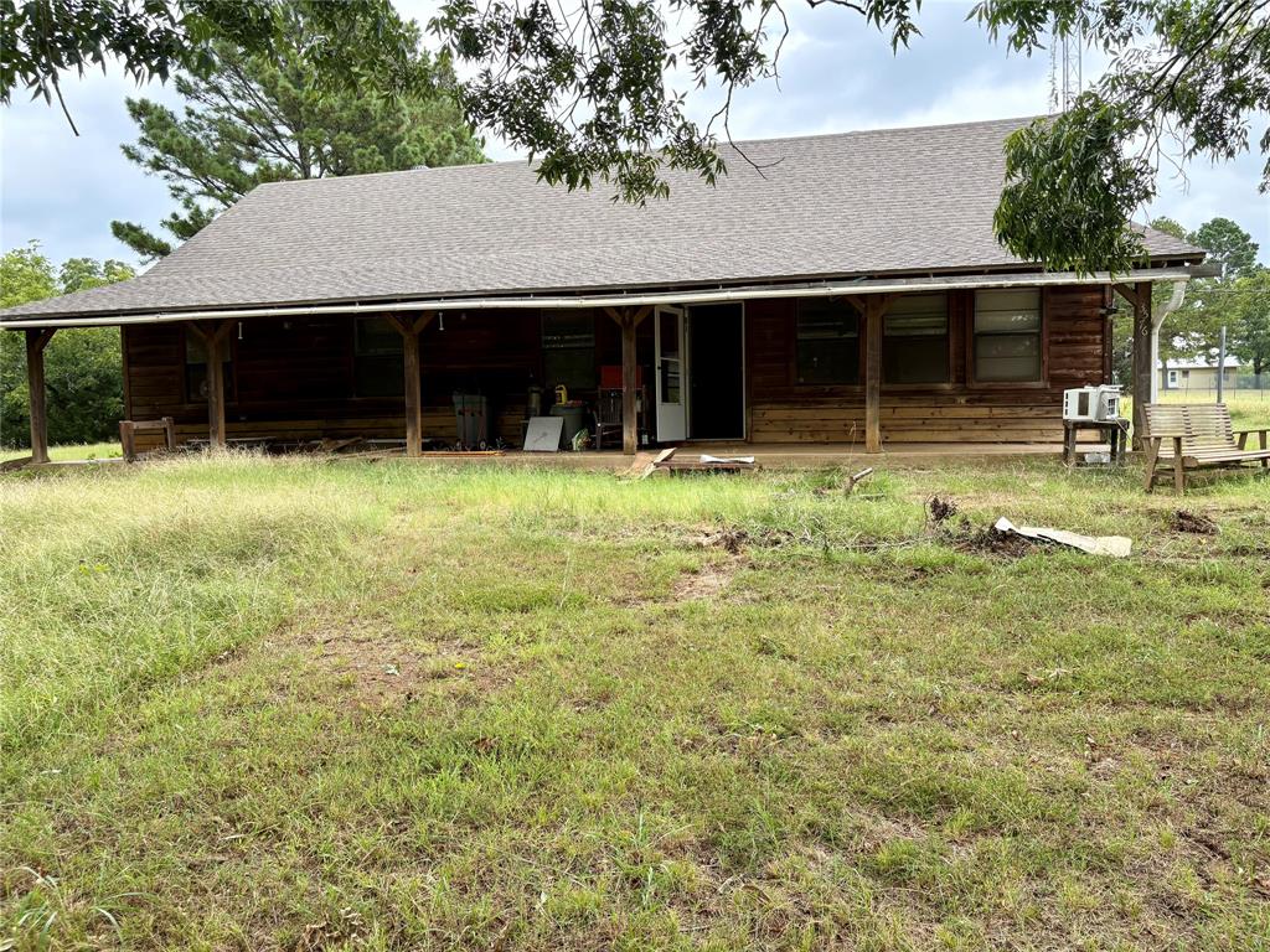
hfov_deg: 67.3
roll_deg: +1.3
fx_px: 954
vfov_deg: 53.1
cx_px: 635
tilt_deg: -2.4
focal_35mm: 26
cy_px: 476
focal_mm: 5.96
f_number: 1.6
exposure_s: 1/820
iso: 64
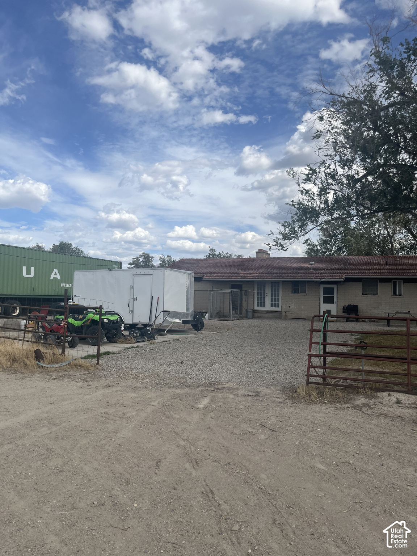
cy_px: 278
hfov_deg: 53.1
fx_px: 418
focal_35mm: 26
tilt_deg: +1.9
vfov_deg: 67.3
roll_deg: -1.2
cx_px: 208
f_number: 1.6
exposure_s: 1/4854
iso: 50
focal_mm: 5.1
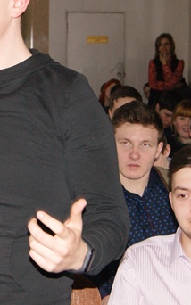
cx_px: -19
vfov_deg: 22.2
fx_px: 774
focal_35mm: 93
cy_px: 105
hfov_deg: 13.8
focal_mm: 26
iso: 400
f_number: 5.6
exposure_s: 1/60
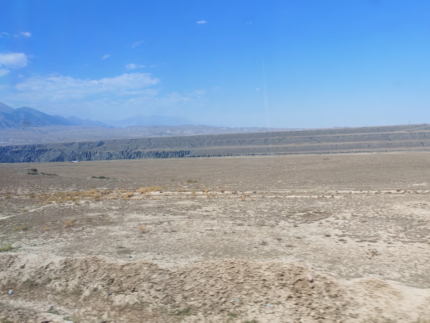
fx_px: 460
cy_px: 133
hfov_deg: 49.8
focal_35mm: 37
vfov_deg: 38.5
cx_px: 167
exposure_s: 1/510
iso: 50
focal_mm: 5.52
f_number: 1.95
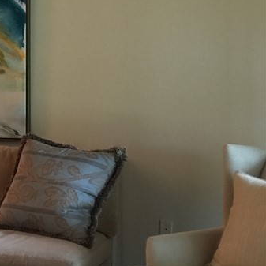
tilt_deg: -4.7
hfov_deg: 19.3
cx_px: -137
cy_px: 143
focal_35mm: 78
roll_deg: +0.3
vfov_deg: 22.2
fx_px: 678
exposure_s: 1/15
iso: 80
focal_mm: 4.15
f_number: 2.2
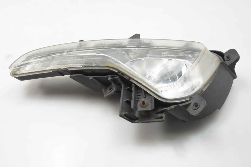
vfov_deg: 36.8
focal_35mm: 36
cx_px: 126
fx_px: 251
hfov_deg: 53.1
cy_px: 84
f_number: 8
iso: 2500
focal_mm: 24
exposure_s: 1/250
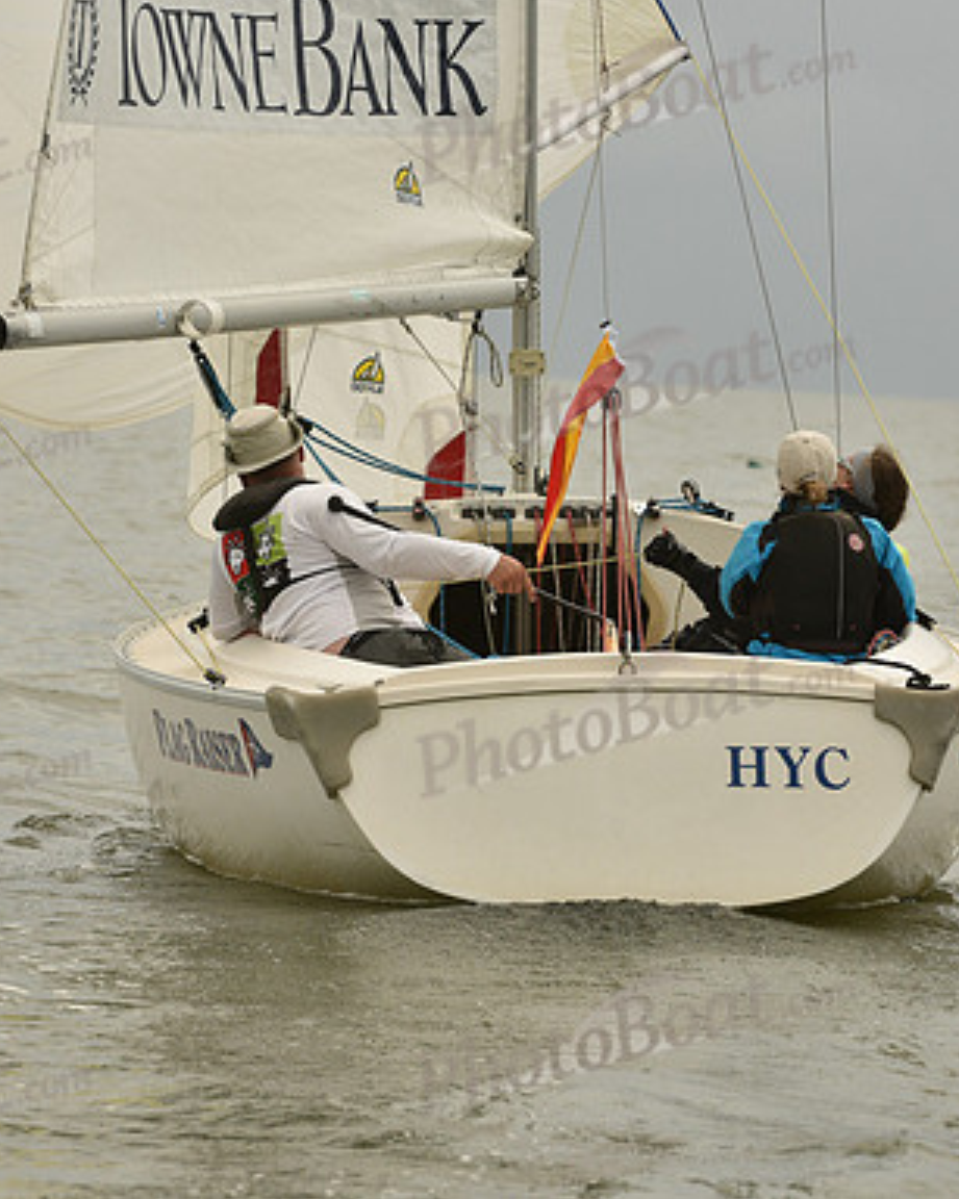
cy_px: 598
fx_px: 11074
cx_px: 256
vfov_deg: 6.2
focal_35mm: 312
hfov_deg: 5.0
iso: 400
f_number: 9
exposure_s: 1/1000
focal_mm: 220
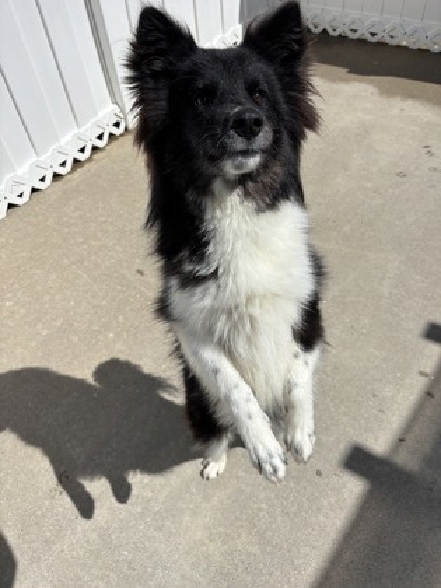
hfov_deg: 53.1
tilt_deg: -50.7
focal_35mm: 26
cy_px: 294
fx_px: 442
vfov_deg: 67.3
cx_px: 220
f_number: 1.6
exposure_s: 1/8333
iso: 50
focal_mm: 5.96
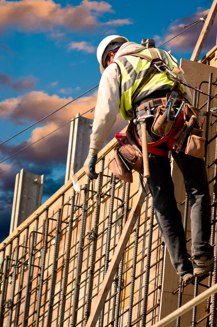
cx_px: 108
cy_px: 164
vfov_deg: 8.3
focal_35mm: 248
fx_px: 2242
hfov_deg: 5.5
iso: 220
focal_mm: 165
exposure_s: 1/500
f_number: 5.3
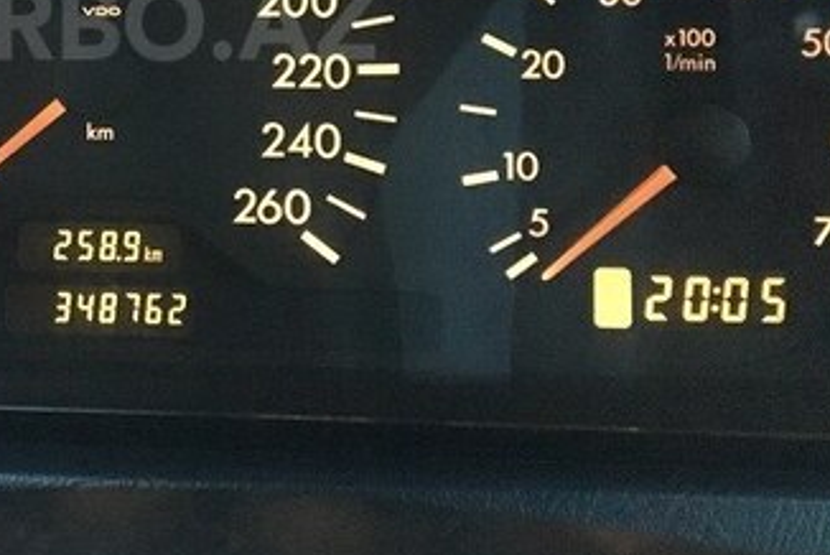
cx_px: 115
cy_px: 22
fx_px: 1408
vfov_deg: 21.6
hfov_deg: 31.6
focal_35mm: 61
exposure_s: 1/17
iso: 1600
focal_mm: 4.15
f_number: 2.2
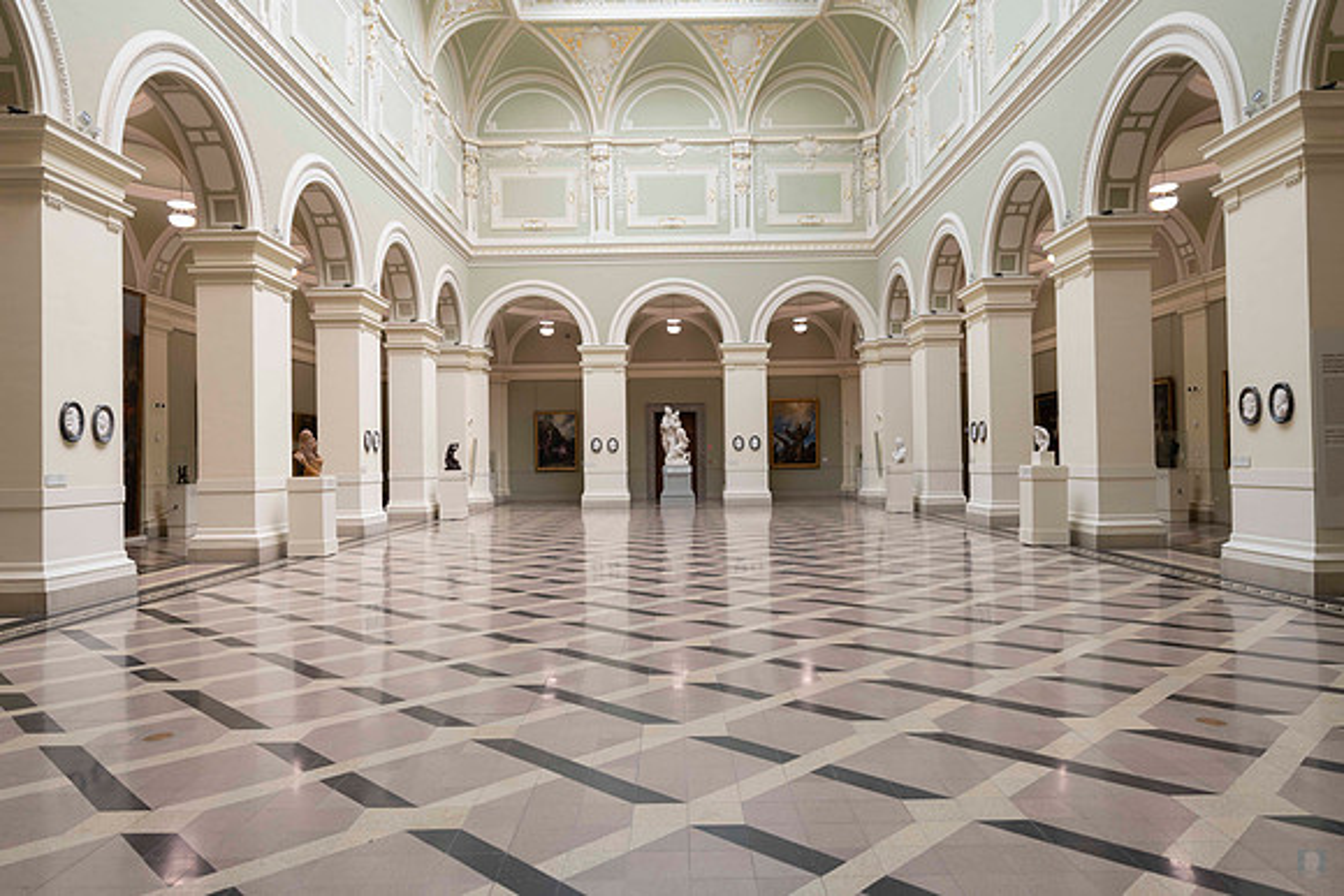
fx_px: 896
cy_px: 448
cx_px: 672
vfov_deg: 53.2
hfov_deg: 73.7
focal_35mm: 24
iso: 250
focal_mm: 24
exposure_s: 1/50
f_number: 2.8
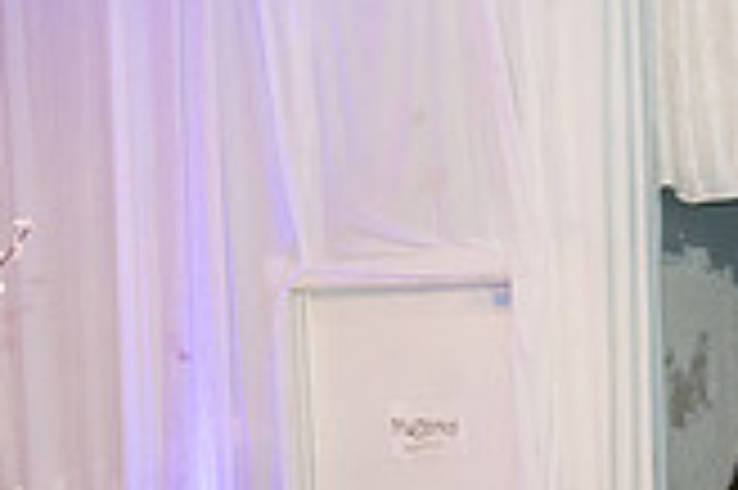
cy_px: 784
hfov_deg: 15.7
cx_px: 968
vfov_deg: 10.6
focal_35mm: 124
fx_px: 2539
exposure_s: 1/160
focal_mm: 35
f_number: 3.5
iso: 1250
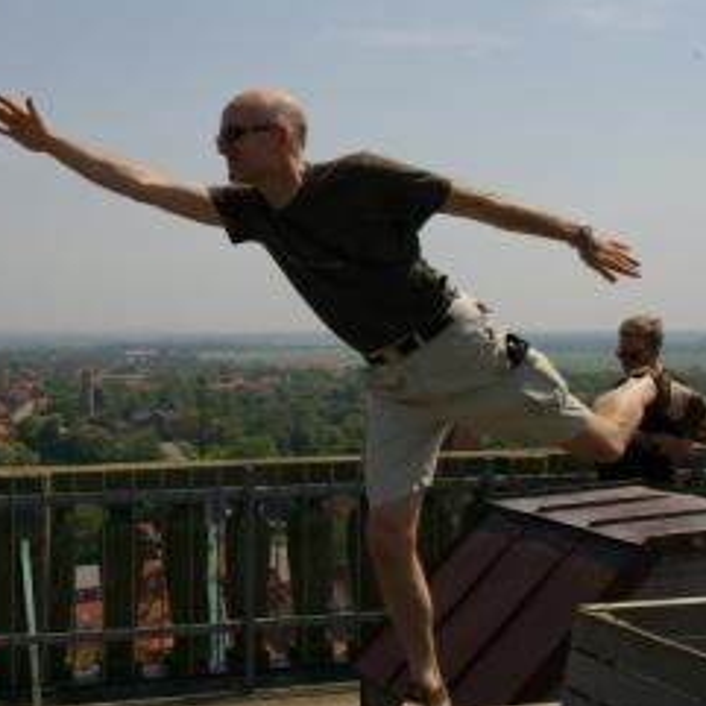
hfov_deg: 33.6
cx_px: 196
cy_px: 360
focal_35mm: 50
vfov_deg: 34.2
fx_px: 1149
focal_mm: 21
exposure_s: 1/125
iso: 200
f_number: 19
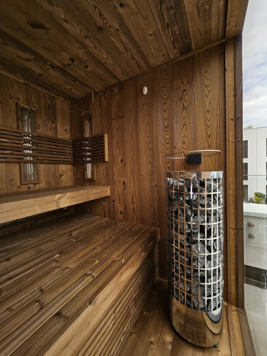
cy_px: 178
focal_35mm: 13
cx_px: 134
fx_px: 134
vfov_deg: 106.2
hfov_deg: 89.9
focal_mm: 1.74
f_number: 2.2
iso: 32
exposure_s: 1/100
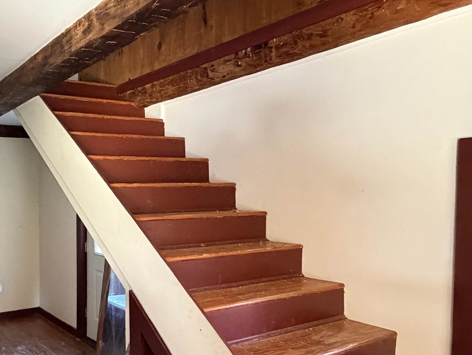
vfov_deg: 45.2
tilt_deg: -2.0
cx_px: 77
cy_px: 212
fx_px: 423
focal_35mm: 31
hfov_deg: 53.4
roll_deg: +0.6
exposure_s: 1/60
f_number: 2.2
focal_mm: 2.22
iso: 800
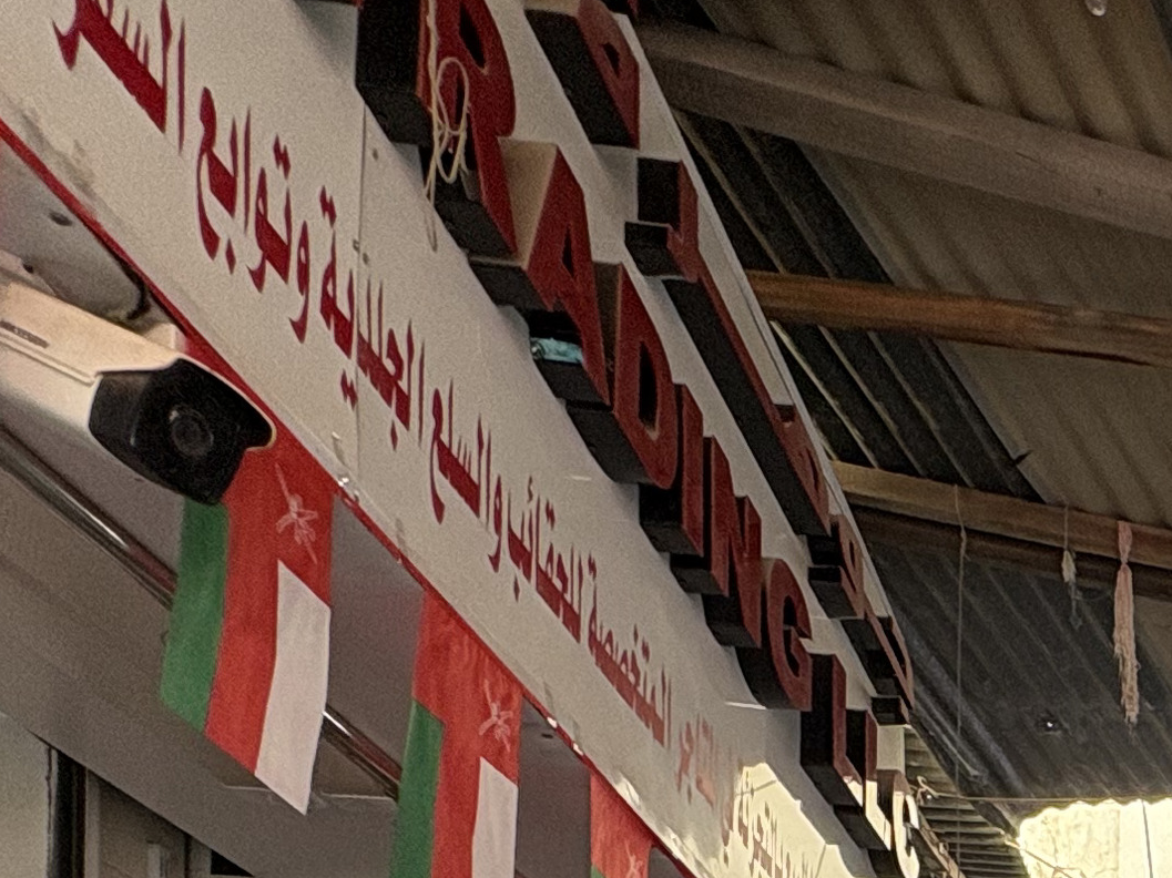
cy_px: 1549
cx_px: 1583
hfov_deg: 28.5
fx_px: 1794
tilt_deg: +1.3
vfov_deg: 20.3
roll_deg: +0.4
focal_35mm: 53
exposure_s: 1/100
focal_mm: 2.22
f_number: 2.2
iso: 80
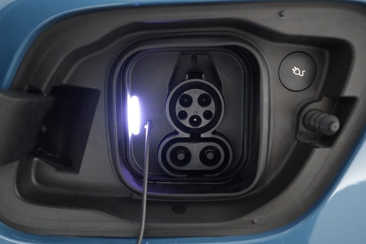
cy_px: 122
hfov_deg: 65.5
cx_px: 183
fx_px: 285
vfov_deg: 46.4
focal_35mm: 28
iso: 10000
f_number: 4.5
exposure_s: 1/100
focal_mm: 28
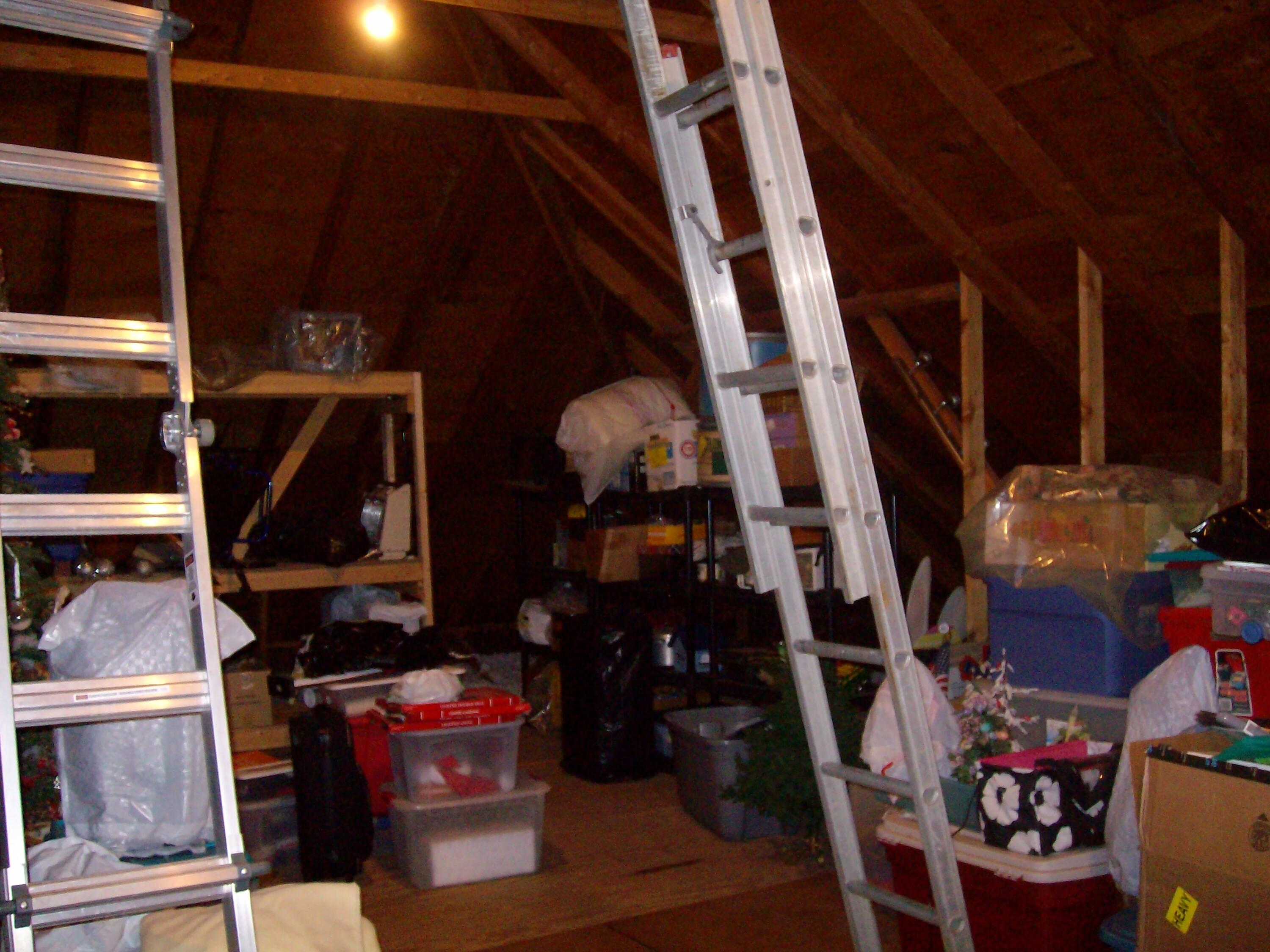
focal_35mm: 35
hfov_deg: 52.6
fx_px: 1284
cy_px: 476
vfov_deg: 40.7
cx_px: 635
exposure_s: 1/40
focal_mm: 5.8
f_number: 2.8
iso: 320
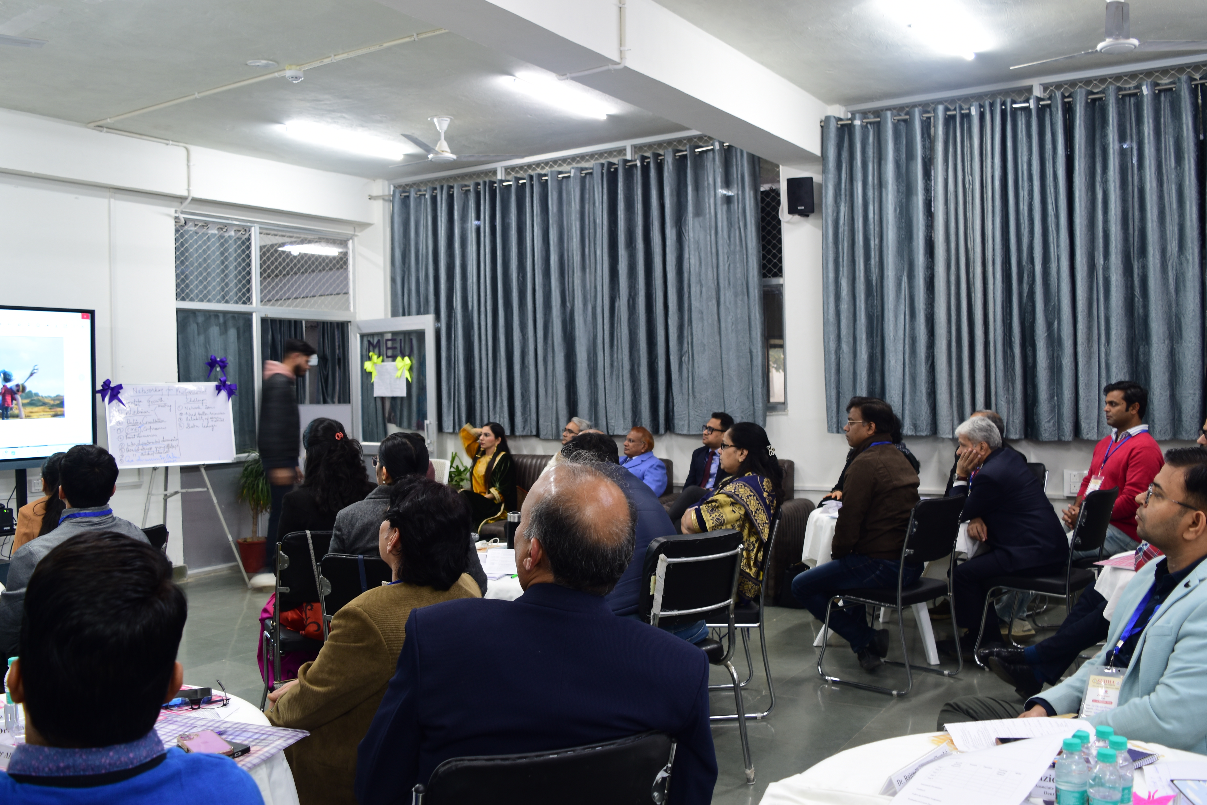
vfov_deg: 41.7
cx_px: 604
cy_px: 402
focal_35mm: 32
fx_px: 1056
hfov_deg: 59.5
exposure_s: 1/6
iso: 125
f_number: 5
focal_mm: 21
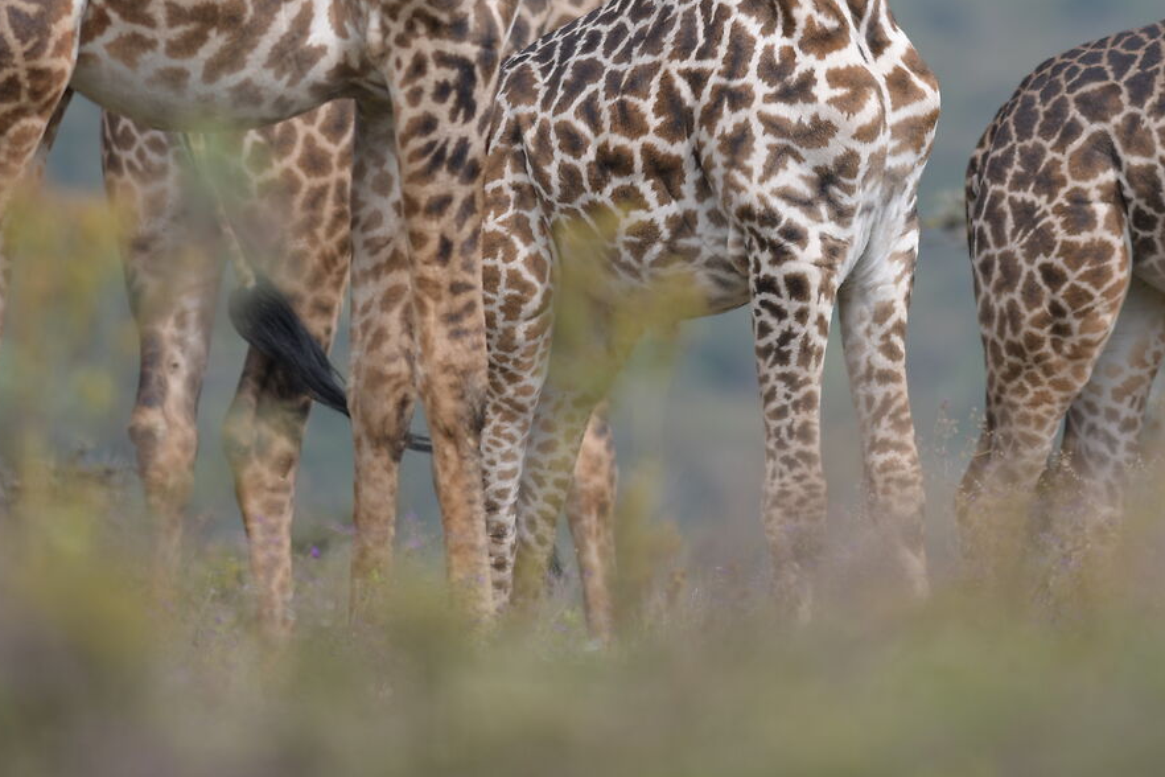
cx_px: 955
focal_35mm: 816
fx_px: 26405
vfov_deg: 1.7
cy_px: -279
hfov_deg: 2.5
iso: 64
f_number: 2.8
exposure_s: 1/1000
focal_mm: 300
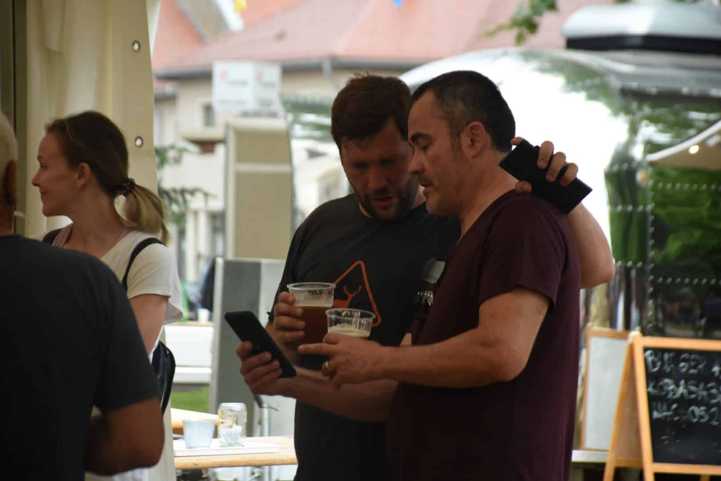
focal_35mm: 168
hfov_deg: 12.2
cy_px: 240
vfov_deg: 8.2
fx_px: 3364
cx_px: 360
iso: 500
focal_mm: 112
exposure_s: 1/50
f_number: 5.6
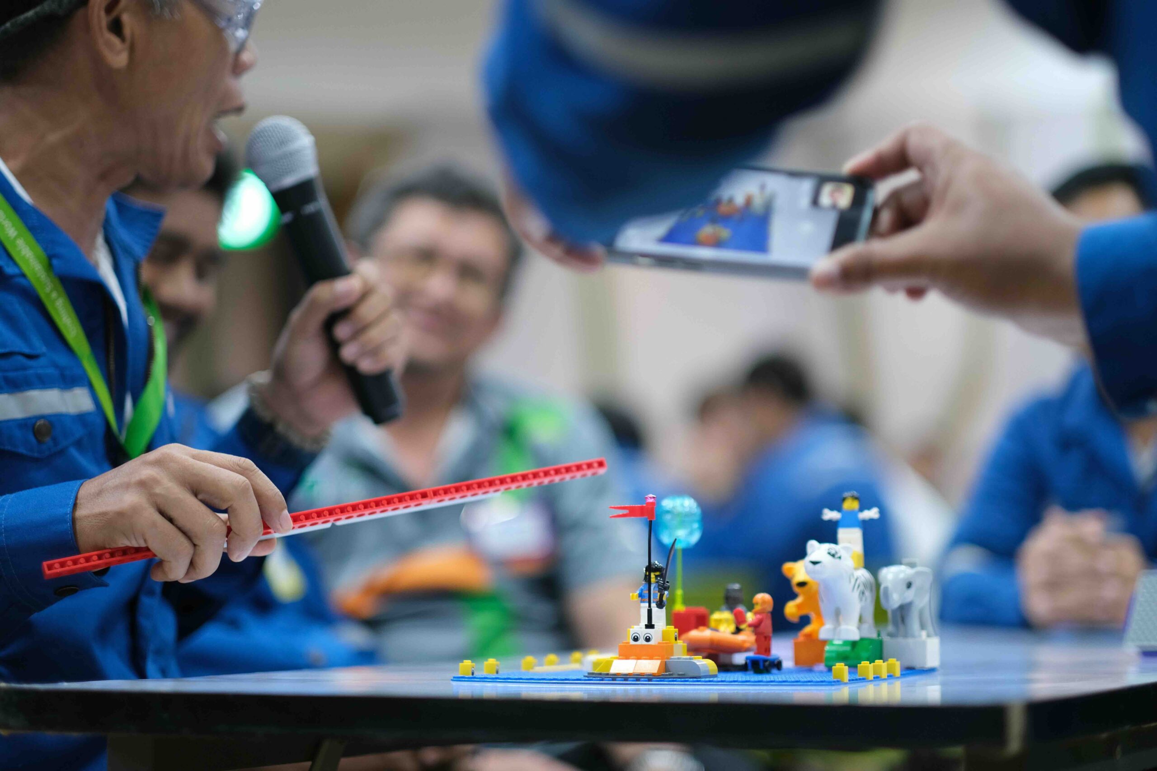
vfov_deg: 16.3
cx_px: 578
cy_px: 386
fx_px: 2700
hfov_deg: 24.2
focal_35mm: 84
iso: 800
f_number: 1.2
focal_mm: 56
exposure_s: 1/250
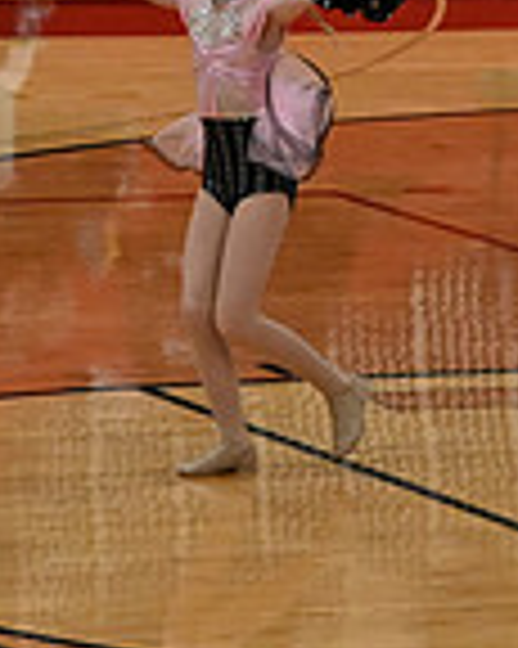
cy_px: -25
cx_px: 1248
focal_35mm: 466
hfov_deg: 3.3
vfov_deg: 4.1
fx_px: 8940
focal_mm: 82
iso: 5000
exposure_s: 1/400
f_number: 4
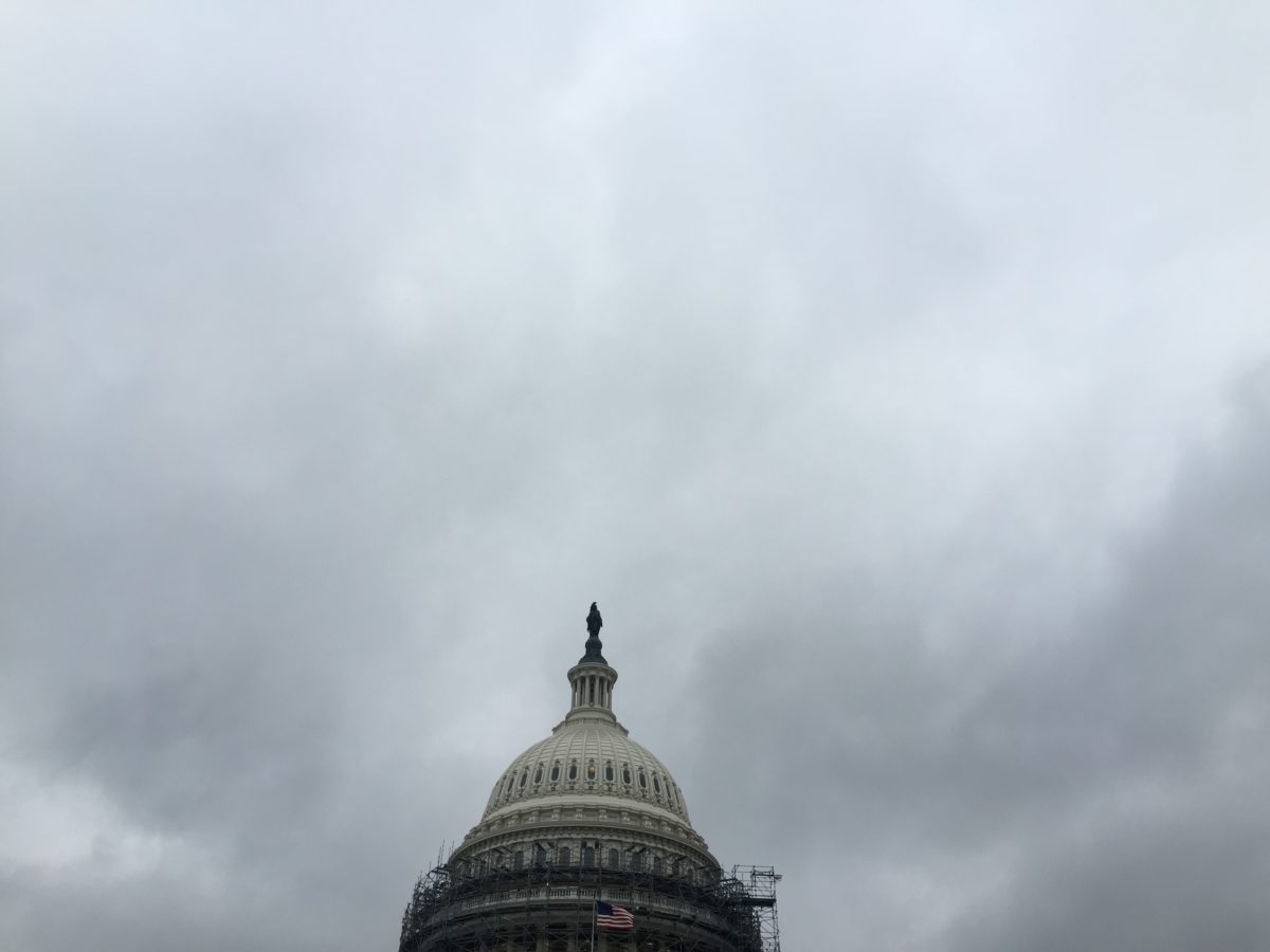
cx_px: 635
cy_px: 476
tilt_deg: +39.8
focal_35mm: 29
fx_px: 1064
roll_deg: -1.6
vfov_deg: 48.2
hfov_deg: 61.7
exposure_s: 1/120
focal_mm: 4.15
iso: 32
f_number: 2.2
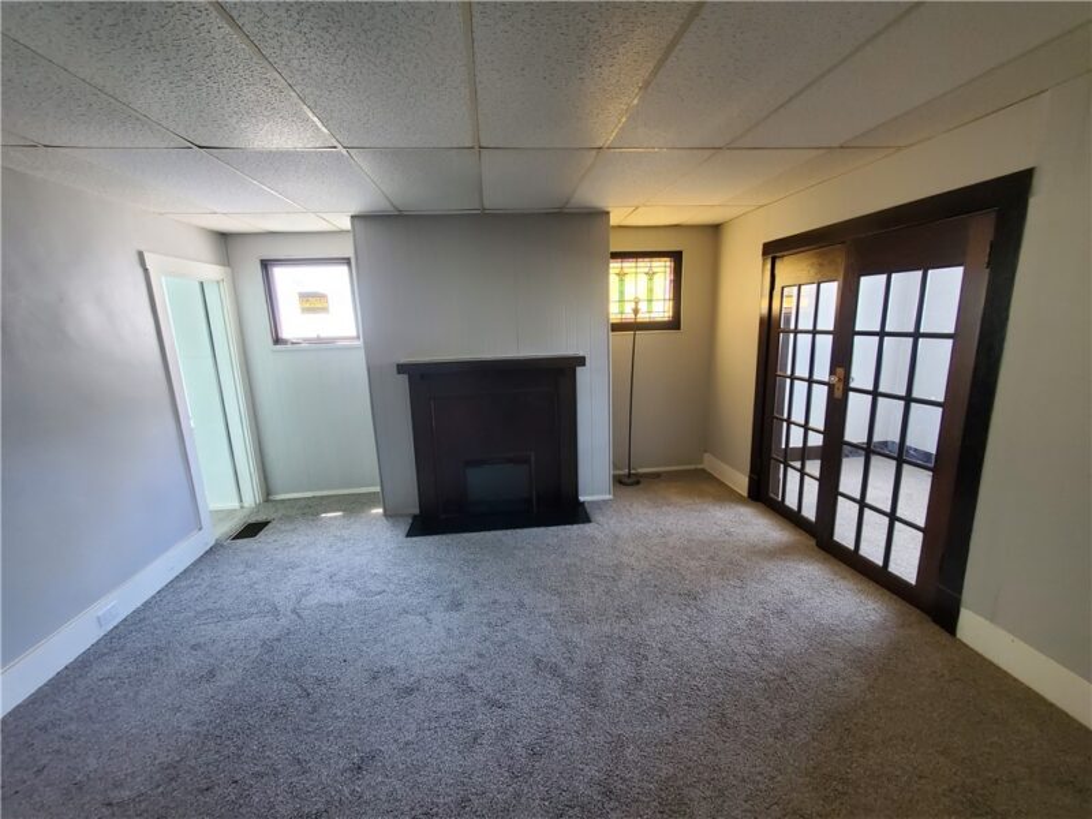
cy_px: 410
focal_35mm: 13
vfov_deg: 89.9
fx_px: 410
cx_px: 546
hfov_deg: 106.2
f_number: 2.2
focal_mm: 1.8
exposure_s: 1/30
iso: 400
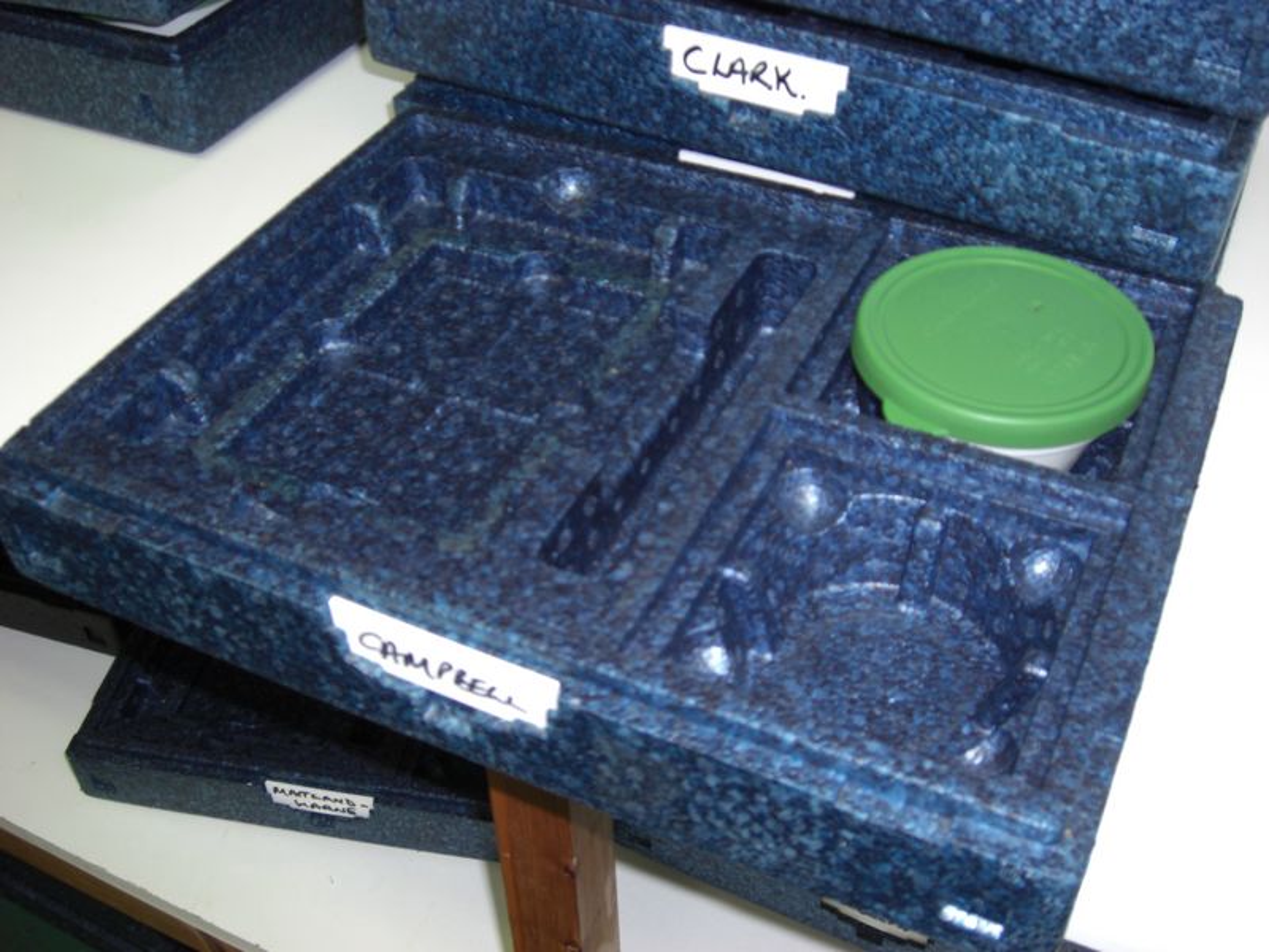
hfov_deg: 49.0
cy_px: 476
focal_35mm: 38
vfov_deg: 37.7
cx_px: 634
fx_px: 1393
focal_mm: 7.9
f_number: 2.8
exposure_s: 1/60
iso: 200
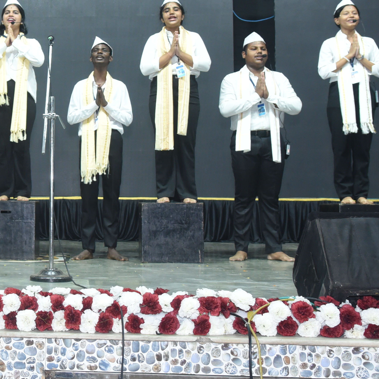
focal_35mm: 67
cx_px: -12
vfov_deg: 25.6
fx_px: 830
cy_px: 120
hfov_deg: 24.4
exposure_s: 1/200
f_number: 5
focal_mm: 30
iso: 2000
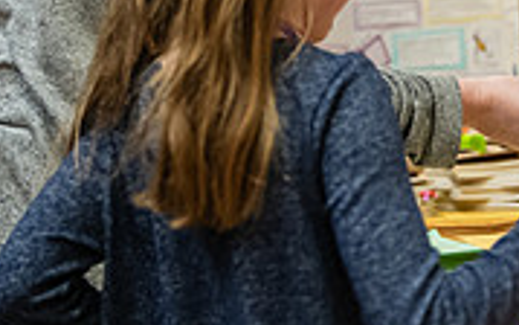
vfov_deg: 10.8
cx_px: 539
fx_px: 1684
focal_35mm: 119
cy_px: -77
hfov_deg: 17.1
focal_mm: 36
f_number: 3.2
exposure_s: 1/160
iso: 1600
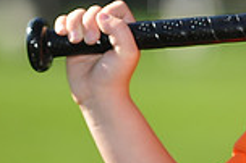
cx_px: 419
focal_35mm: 764
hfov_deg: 2.7
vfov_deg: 1.8
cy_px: -36
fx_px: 5215
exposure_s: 1/1000
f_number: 4.5
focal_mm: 200
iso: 200
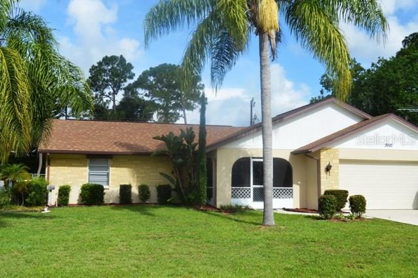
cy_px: 139
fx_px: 453
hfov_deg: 49.6
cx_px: 209
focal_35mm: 39
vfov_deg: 34.2
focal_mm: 26
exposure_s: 1/250
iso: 100
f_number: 8
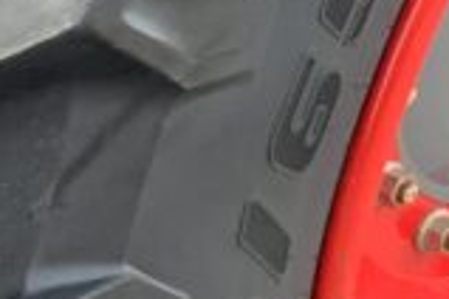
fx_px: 2419
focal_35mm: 194
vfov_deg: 6.9
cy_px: 567
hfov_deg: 9.7
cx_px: -503
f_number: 1.8
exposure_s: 1/122
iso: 32
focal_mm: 3
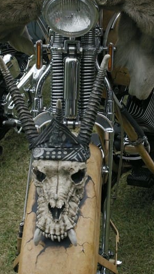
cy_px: 127
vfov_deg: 25.6
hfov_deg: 14.5
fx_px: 603
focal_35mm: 83
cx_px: 97
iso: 800
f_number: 7.1
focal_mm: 36
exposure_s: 1/1000
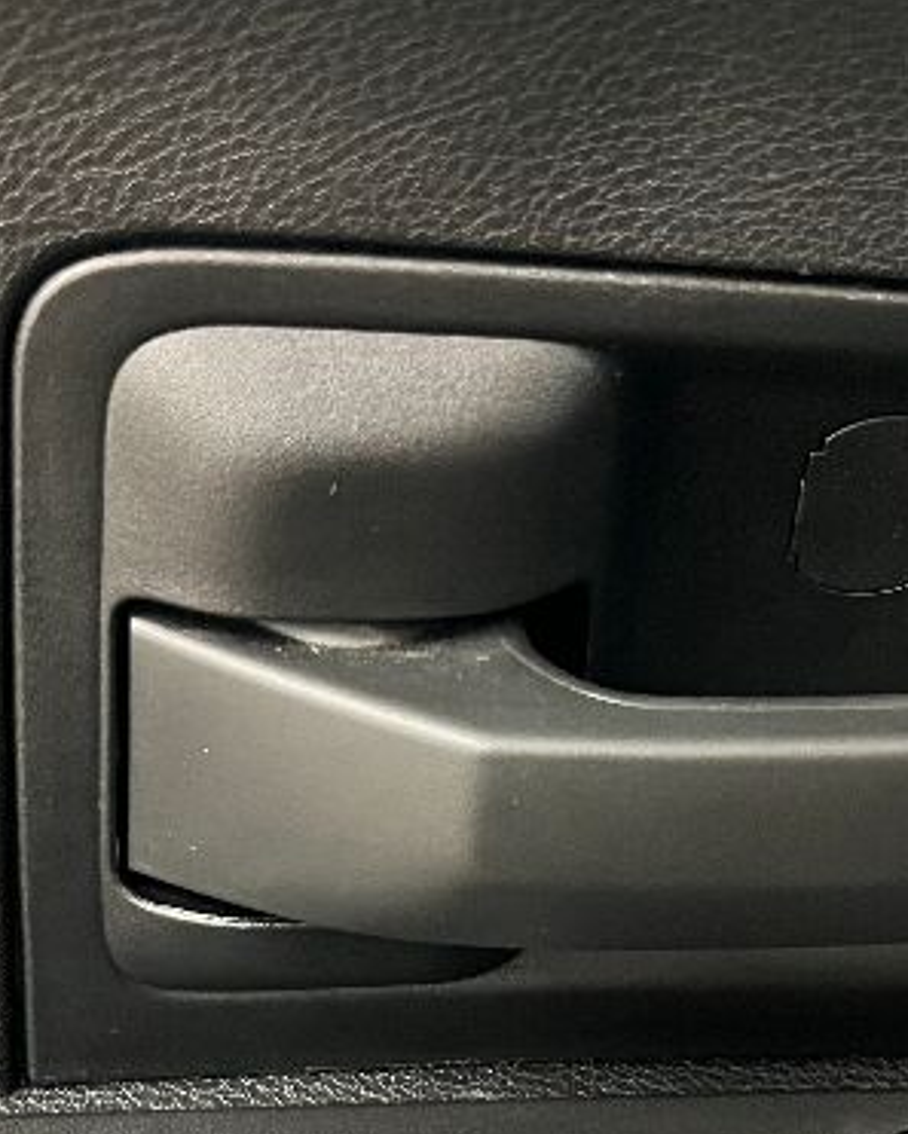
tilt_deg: -40.1
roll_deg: -3.8
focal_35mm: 70
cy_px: 1009
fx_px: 2350
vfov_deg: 26.3
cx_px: 501
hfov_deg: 21.9
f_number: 1.5
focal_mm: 5.7
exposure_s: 1/40
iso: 400
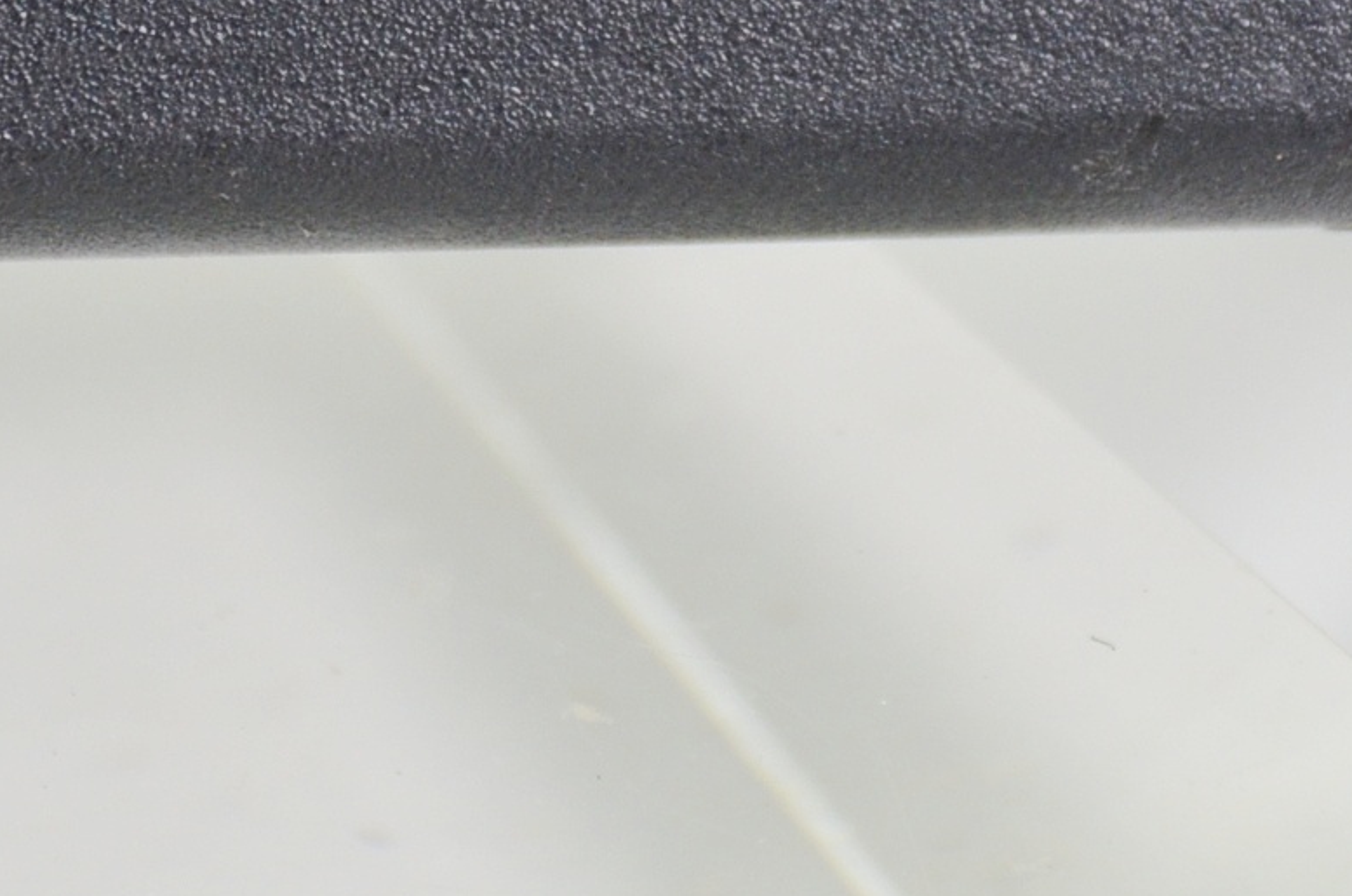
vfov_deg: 3.2
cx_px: 818
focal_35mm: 428
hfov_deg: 4.8
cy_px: -224
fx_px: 16044
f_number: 5.6
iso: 800
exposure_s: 1/250
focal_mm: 90
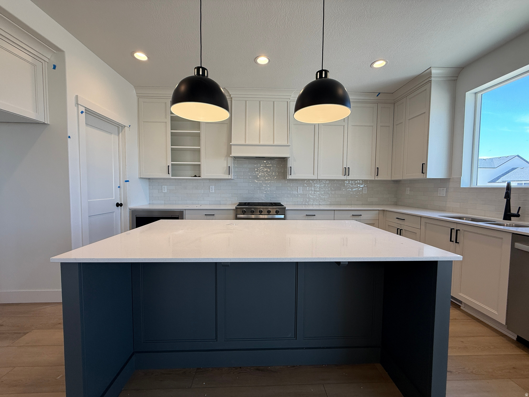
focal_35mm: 14
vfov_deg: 85.7
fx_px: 214
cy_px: 198
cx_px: 264
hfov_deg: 102.1
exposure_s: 1/120
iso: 64
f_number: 2.2
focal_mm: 2.22
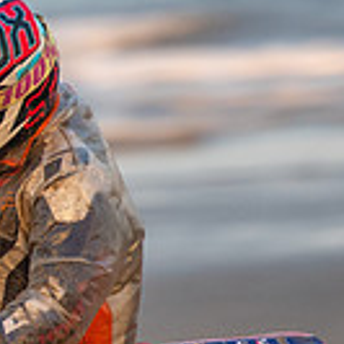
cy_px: 335
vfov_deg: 1.3
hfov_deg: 1.3
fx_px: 14897
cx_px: -427
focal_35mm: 1325
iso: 200
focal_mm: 200
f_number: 2.8
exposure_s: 1/400
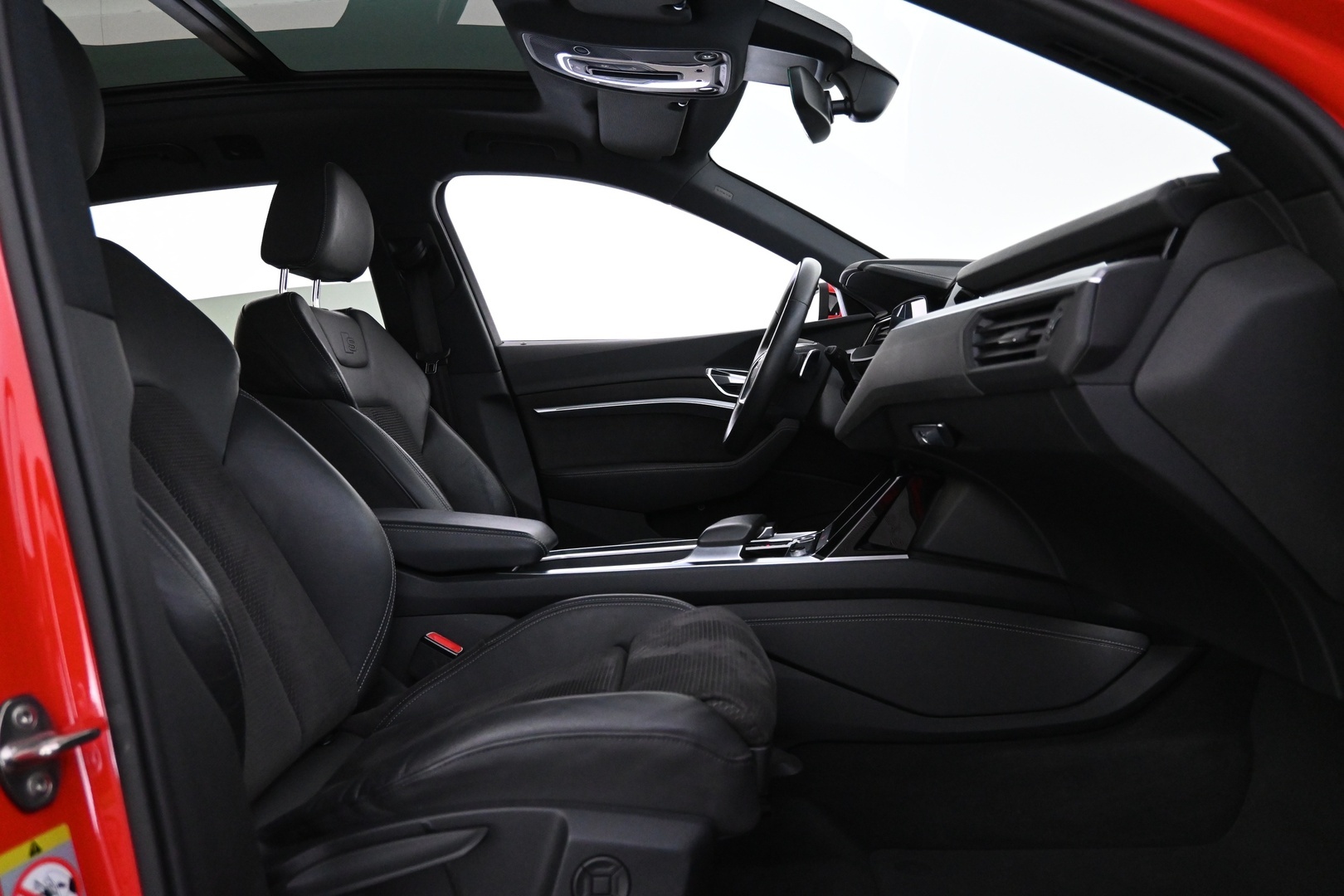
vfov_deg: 47.9
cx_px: 672
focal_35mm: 27
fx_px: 1008
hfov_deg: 67.4
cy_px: 448
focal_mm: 18
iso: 3600
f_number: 3.5
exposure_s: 1/30
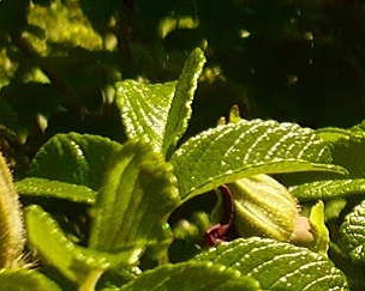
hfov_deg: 14.1
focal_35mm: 135
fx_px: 1458
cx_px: 354
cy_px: 253
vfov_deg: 11.4
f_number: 2.8
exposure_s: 1/640
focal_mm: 5.8
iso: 100
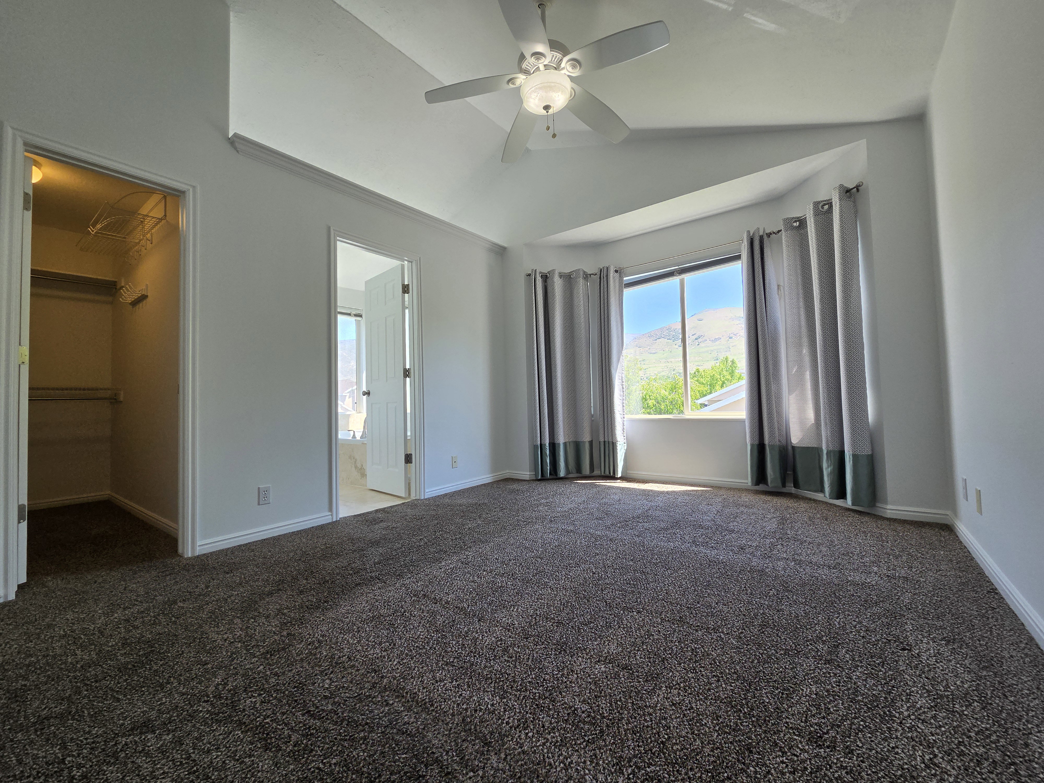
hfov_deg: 106.2
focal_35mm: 13
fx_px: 392
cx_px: 522
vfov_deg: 89.9
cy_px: 392
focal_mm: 2.2
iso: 100
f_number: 2.2
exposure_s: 1/315
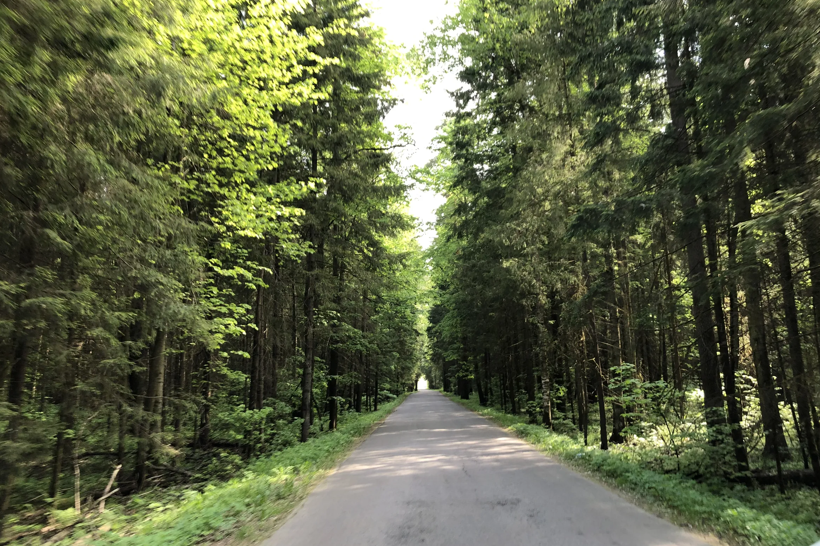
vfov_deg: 43.6
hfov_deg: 61.9
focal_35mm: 30
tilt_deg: +8.7
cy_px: 259
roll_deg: +1.5
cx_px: 413
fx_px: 683
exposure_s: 1/60
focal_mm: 4
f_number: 1.8
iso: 25
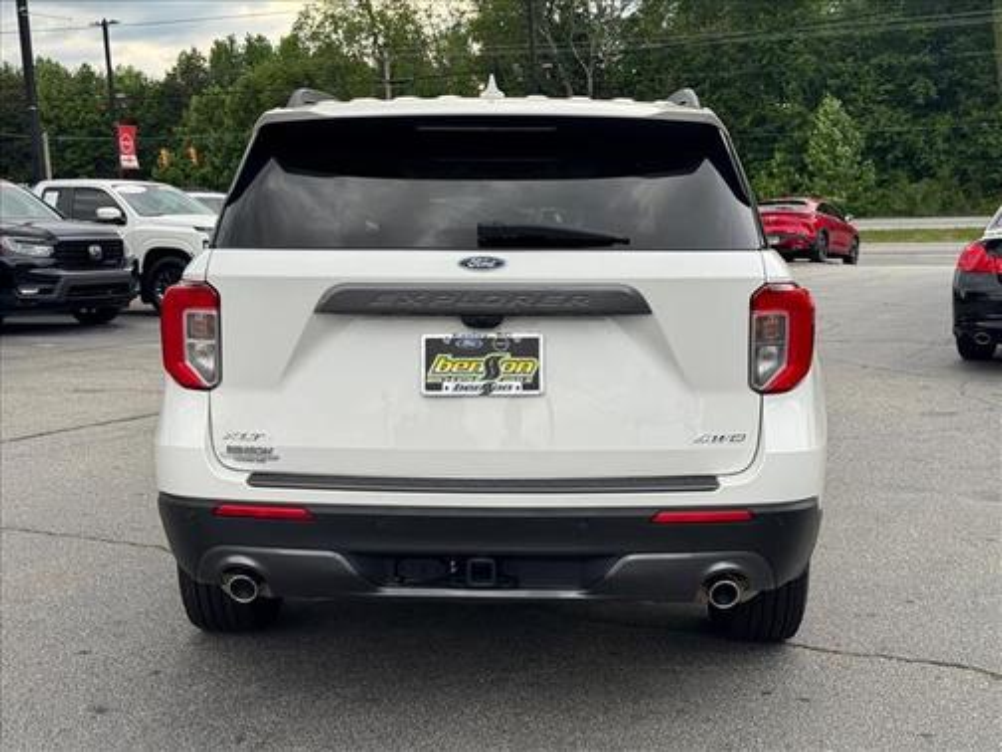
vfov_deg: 30.3
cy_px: 376
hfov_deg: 39.7
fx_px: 1389
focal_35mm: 48
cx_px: 501
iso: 64
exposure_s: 1/558
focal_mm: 6.76
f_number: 1.78
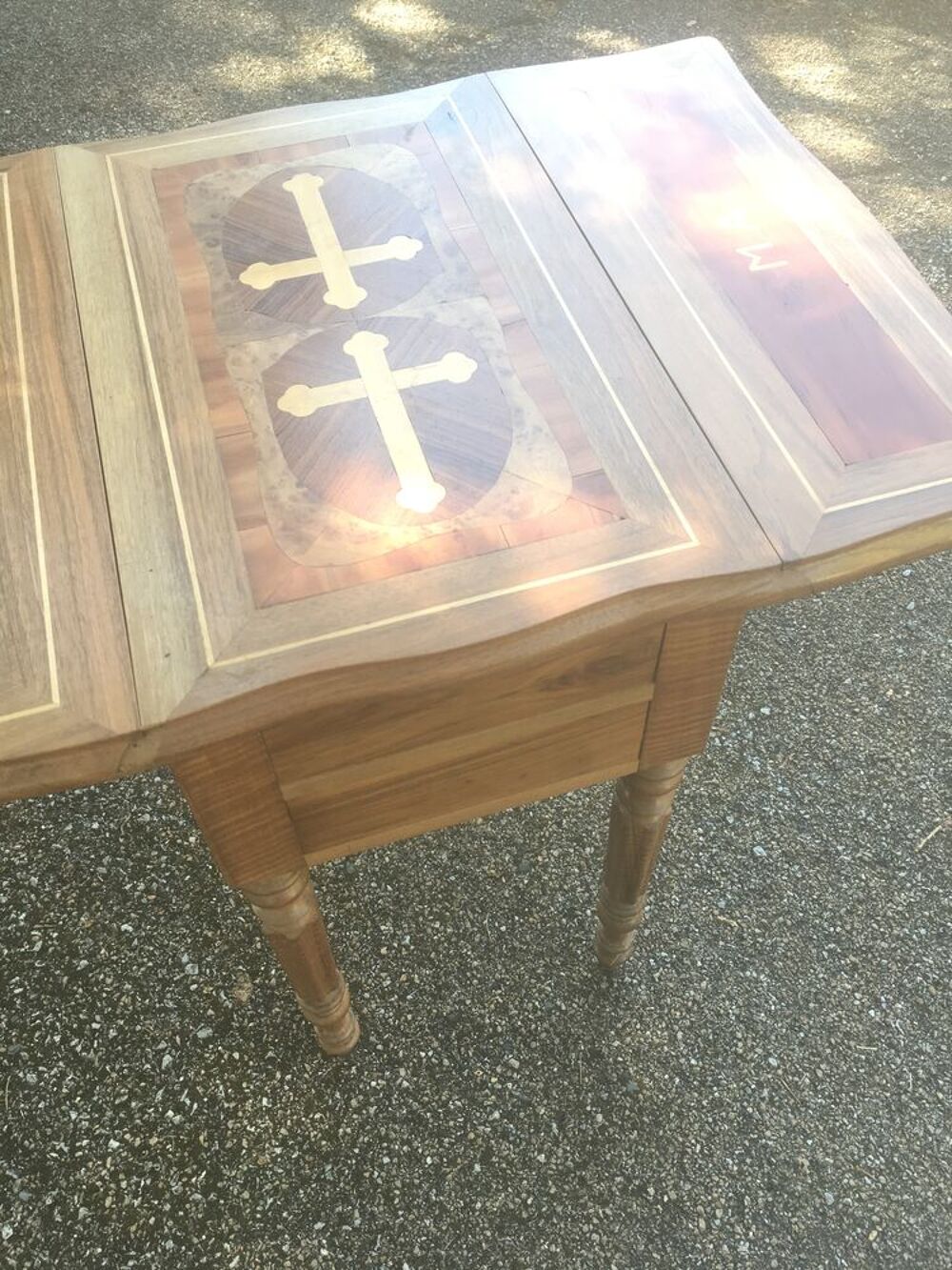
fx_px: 1063
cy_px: 635
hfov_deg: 48.2
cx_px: 476
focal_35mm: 29
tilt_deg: -50.3
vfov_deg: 61.7
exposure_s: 1/33
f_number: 2.2
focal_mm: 4.15
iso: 25
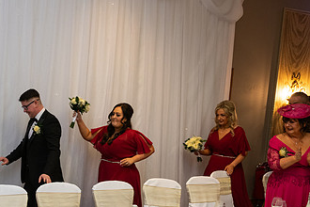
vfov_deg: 26.0
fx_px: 439
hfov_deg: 36.8
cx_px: 40
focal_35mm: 51
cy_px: 166
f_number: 3.5
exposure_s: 1/160
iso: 800
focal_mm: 29
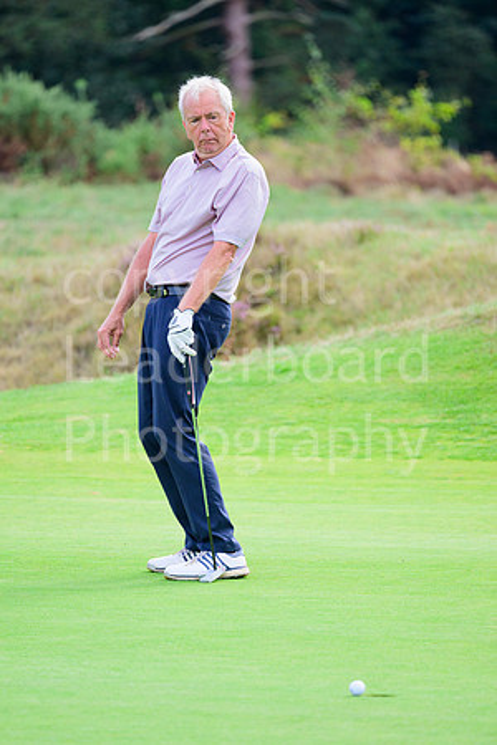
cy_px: 372
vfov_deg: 6.2
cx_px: 248
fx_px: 6833
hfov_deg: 4.2
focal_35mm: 330
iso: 800
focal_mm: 330
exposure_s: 1/1250
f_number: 5.3
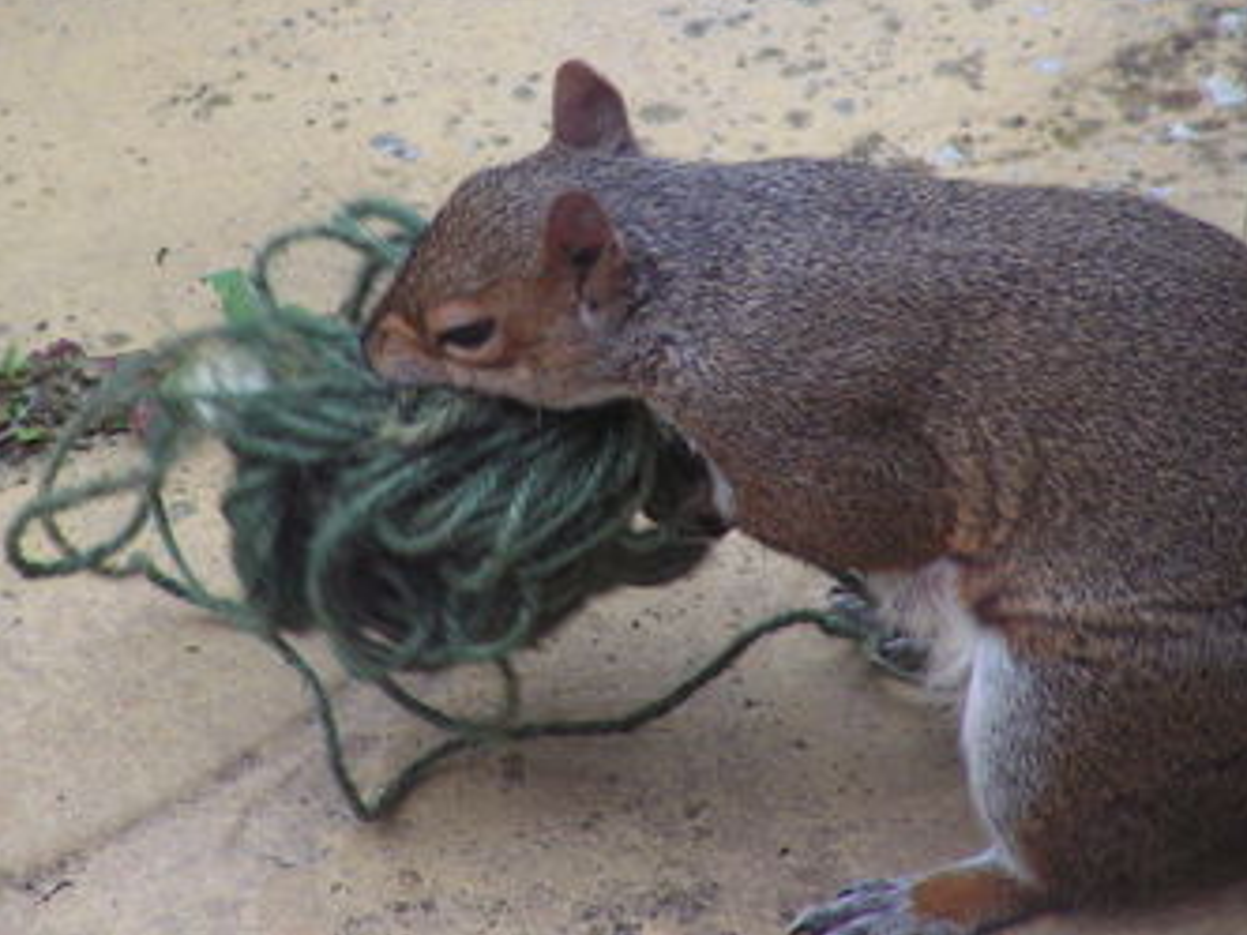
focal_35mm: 384
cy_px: 327
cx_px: 522
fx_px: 13833
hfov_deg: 5.2
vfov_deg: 3.9
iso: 200
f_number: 3.2
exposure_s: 1/200
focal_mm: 48
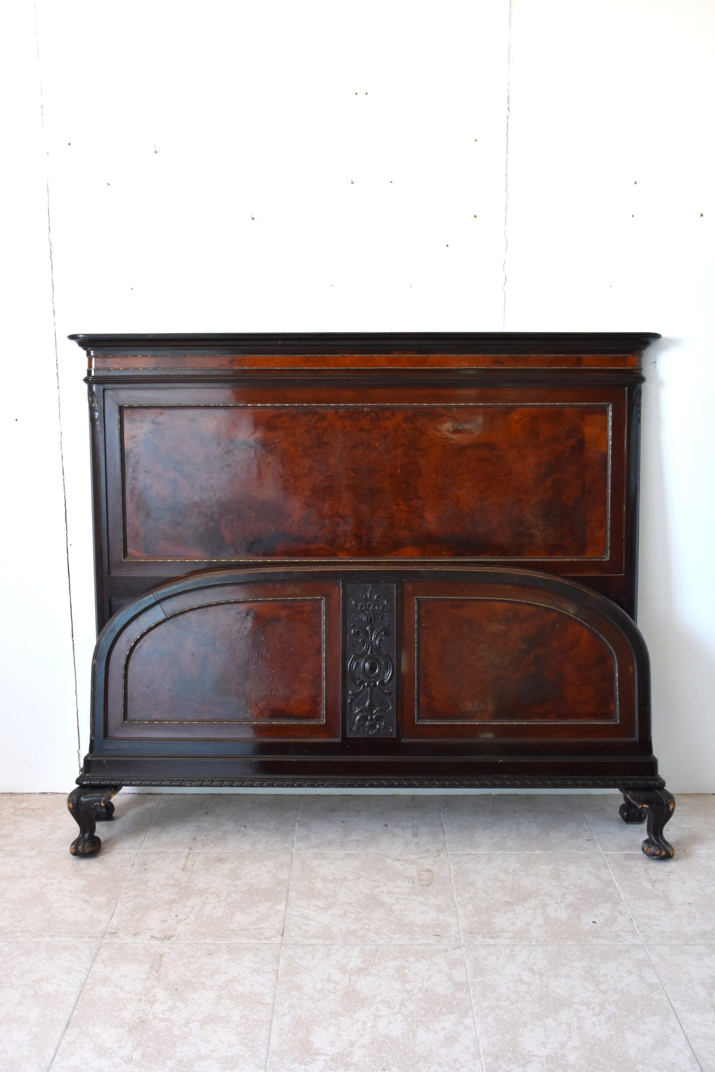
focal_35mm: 33
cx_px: 358
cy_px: 536
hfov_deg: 40.0
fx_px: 983
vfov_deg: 57.2
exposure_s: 1/80
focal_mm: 22
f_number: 4.5
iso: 800
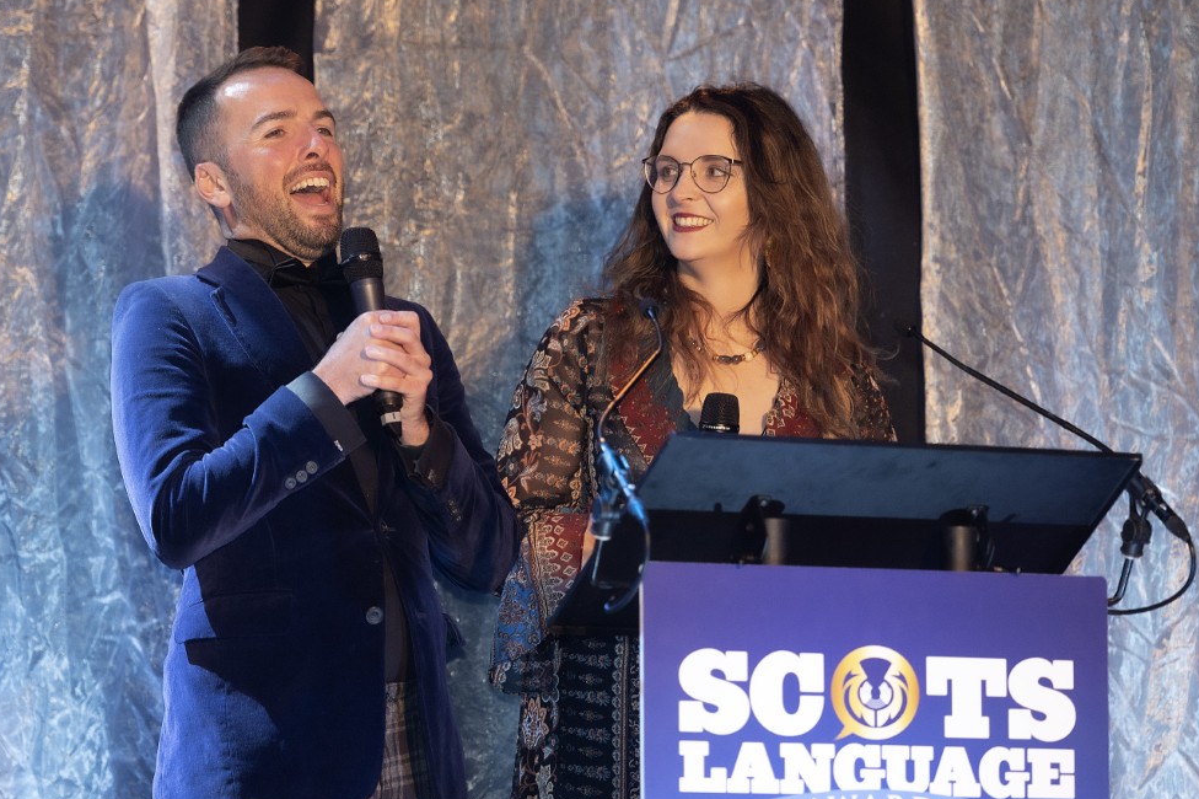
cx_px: 579
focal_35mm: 201
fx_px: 6692
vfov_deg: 6.8
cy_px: 420
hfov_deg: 10.2
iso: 2000
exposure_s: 1/160
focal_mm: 170
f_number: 2.8
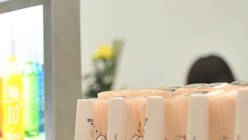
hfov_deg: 23.4
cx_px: 91
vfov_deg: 13.2
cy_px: 115
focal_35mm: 91
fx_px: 598
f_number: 4.2
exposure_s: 1/80
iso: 500
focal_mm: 32
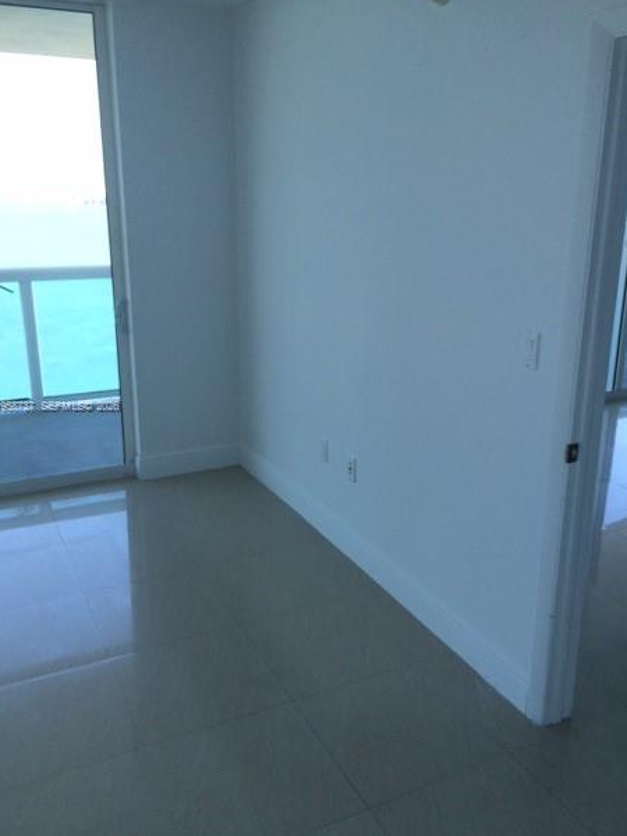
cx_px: 315
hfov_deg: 44.2
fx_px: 773
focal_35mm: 32
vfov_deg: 56.8
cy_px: 407
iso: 32
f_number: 2.2
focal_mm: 4.12
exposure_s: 1/265
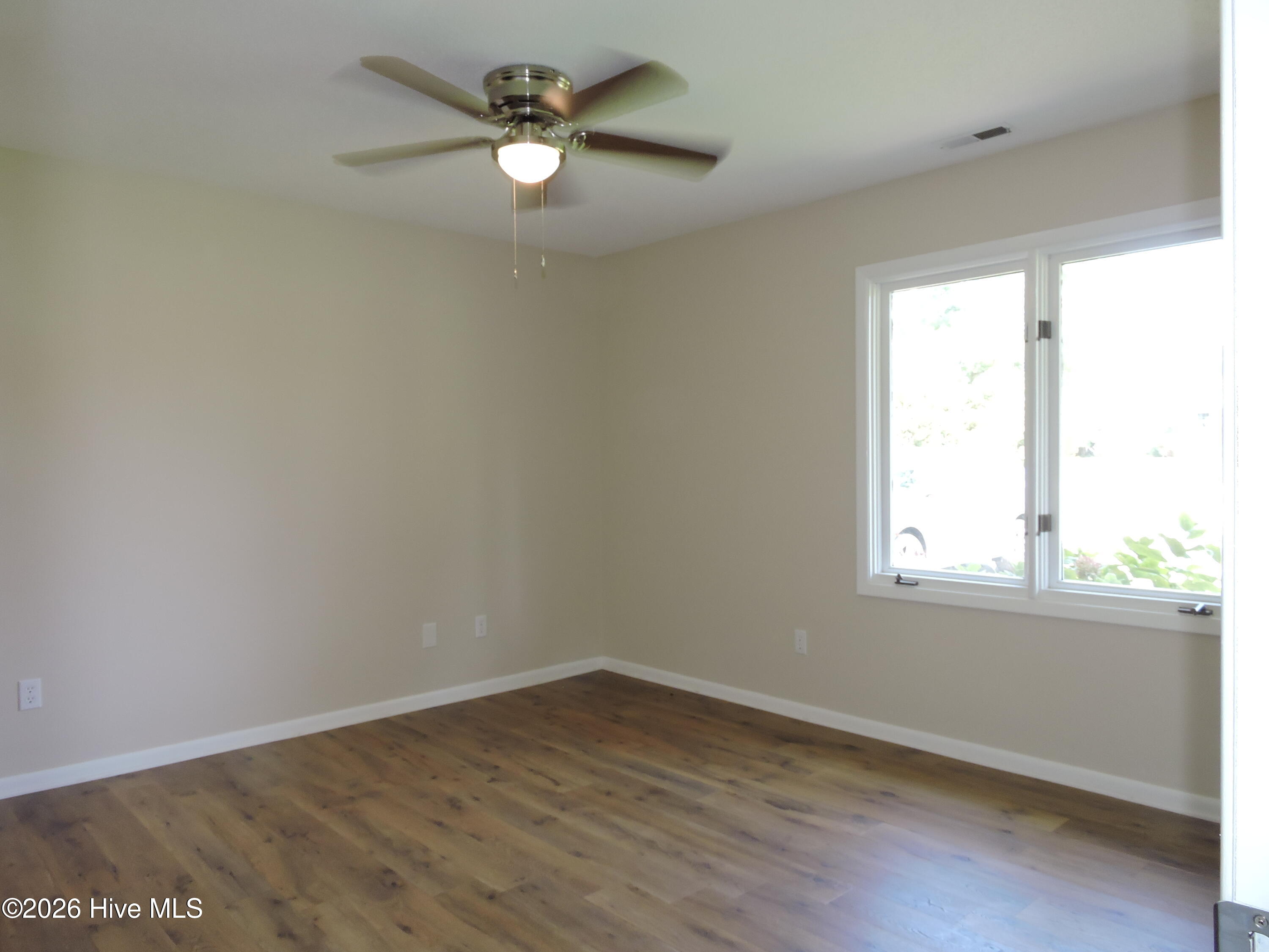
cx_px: 634
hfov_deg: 71.6
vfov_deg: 56.8
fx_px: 880
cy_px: 476
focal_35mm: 24
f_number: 3.3
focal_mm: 4.3
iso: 220
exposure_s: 1/50
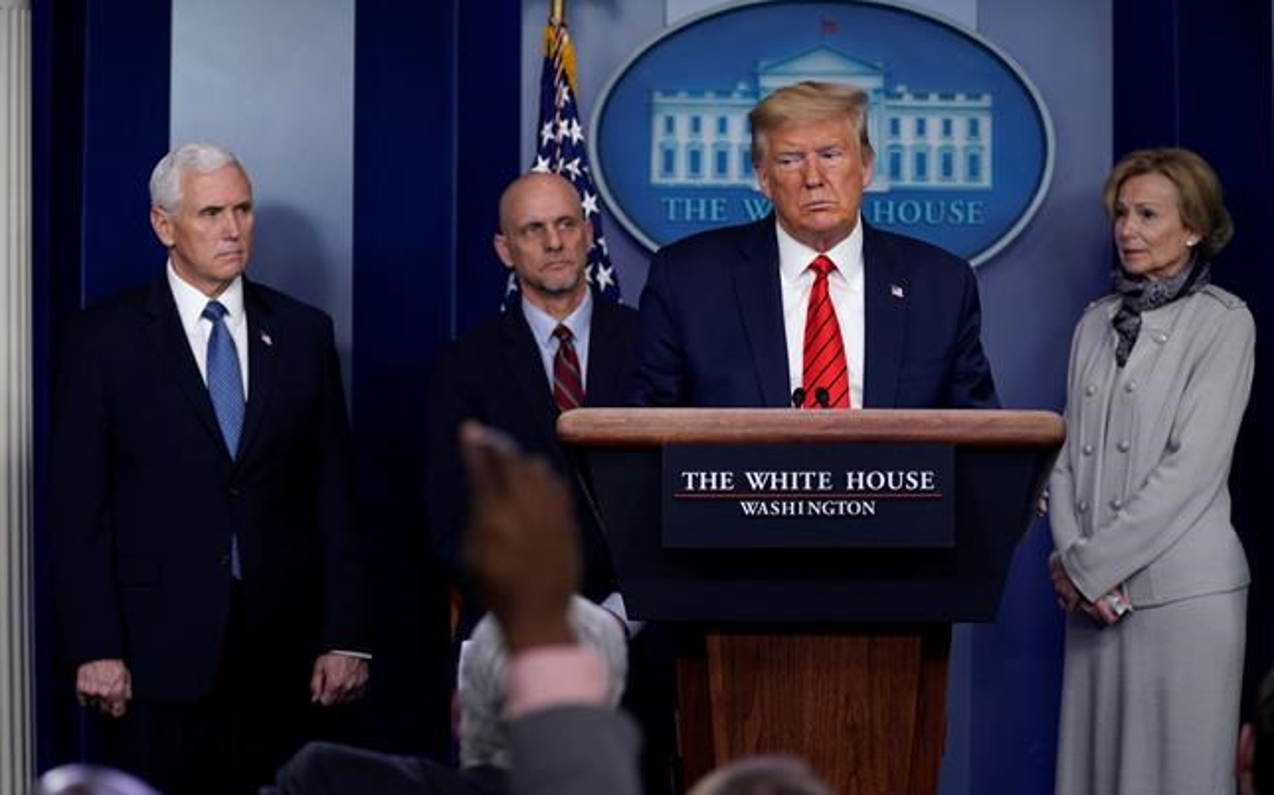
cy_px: 422
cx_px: 635
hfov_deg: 14.8
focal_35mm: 141
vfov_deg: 9.3
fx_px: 4894
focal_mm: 137
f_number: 4
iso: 1600
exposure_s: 1/640
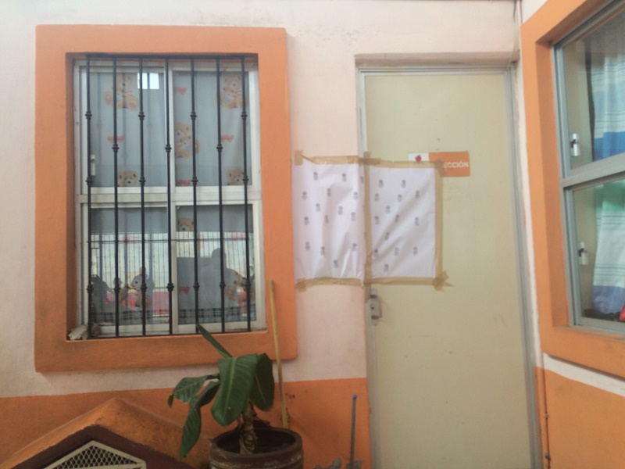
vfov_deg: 48.2
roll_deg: -0.7
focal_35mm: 29
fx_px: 524
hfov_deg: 61.7
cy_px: 234
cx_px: 312
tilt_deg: +2.7
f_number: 2.2
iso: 32
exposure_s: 1/187
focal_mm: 4.15
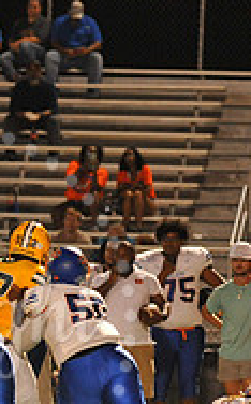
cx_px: -69
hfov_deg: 2.1
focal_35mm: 629
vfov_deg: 3.3
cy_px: 320
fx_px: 6906
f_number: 5
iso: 3200
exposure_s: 1/160
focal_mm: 200
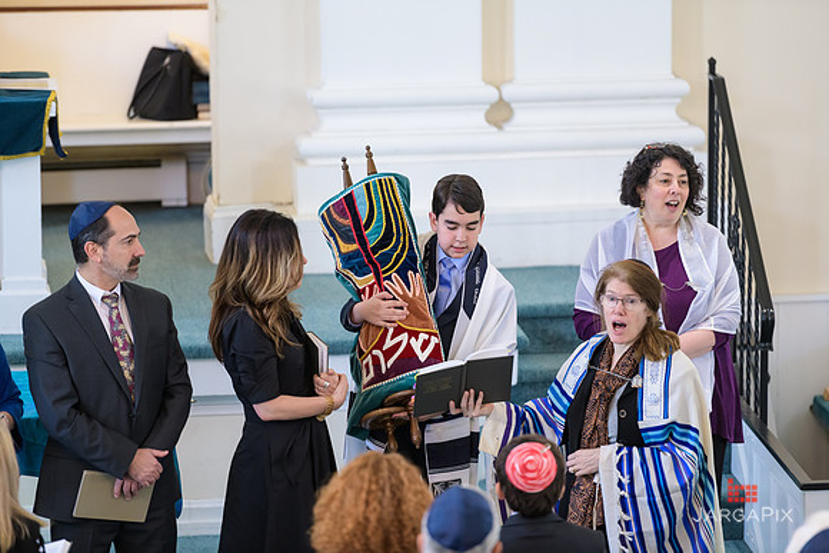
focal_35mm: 200
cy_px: 276
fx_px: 4606
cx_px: 414
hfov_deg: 10.3
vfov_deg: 6.9
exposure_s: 1/125
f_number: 3.2
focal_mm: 200
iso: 1250
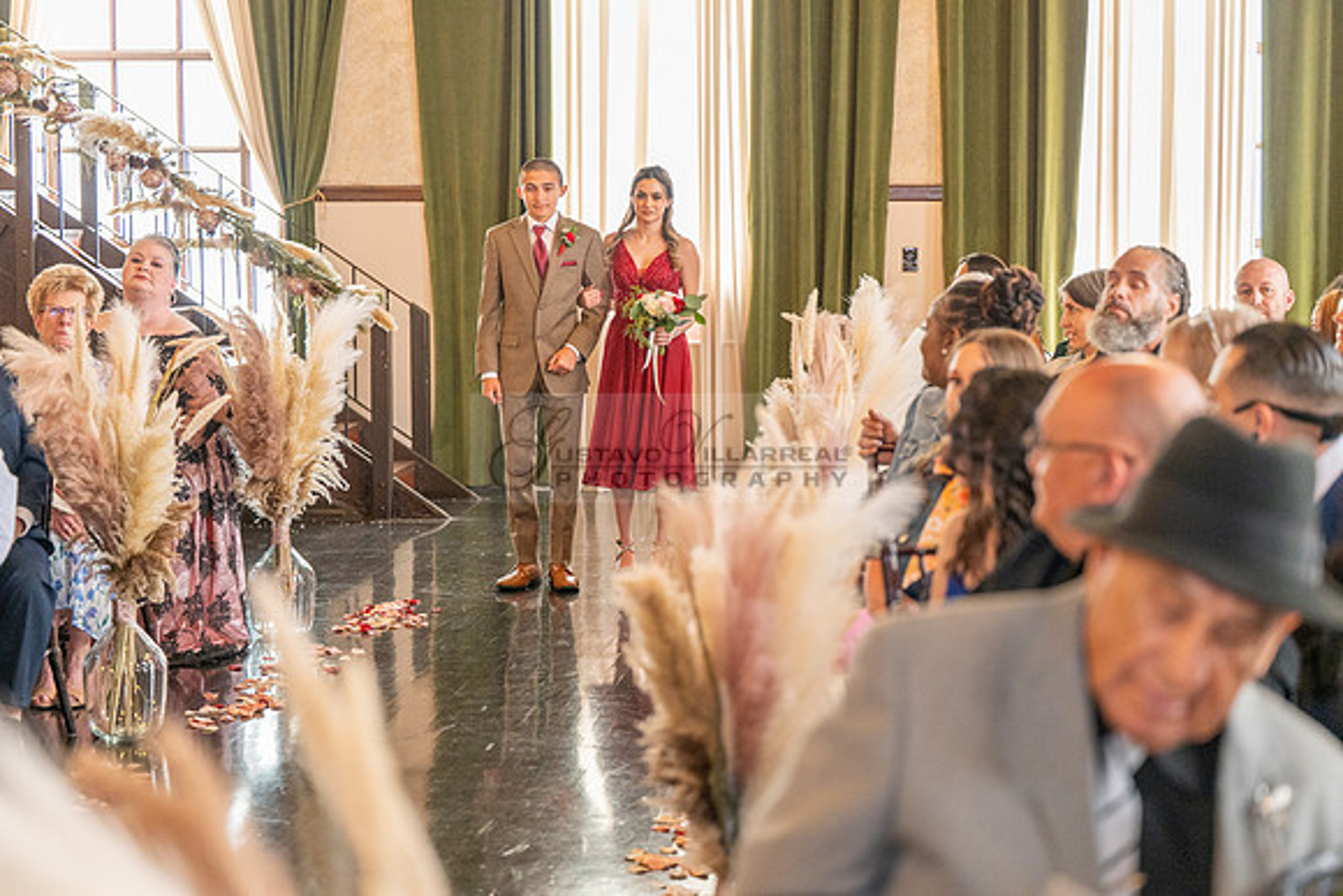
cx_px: 672
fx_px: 2612
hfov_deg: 28.8
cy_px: 448
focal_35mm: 70
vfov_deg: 19.5
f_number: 2.8
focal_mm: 70
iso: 1600
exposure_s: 1/200
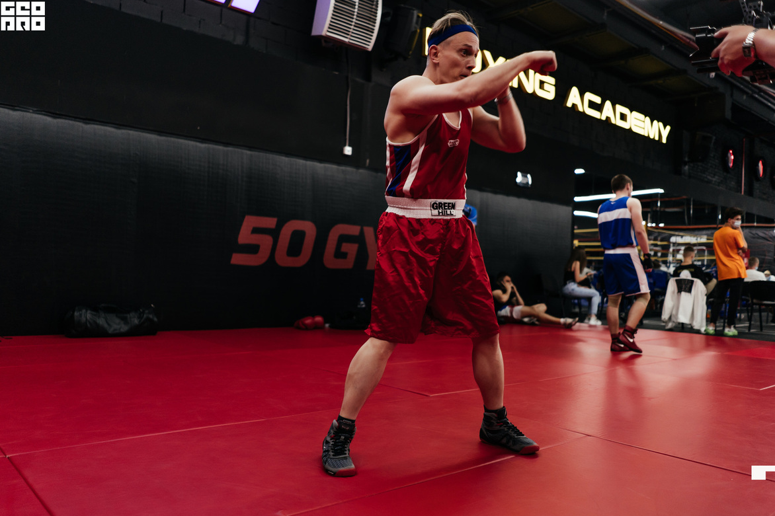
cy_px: 263
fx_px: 624
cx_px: 396
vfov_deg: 44.9
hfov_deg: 63.7
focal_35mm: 29
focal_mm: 28
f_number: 2
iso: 1000
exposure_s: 1/320
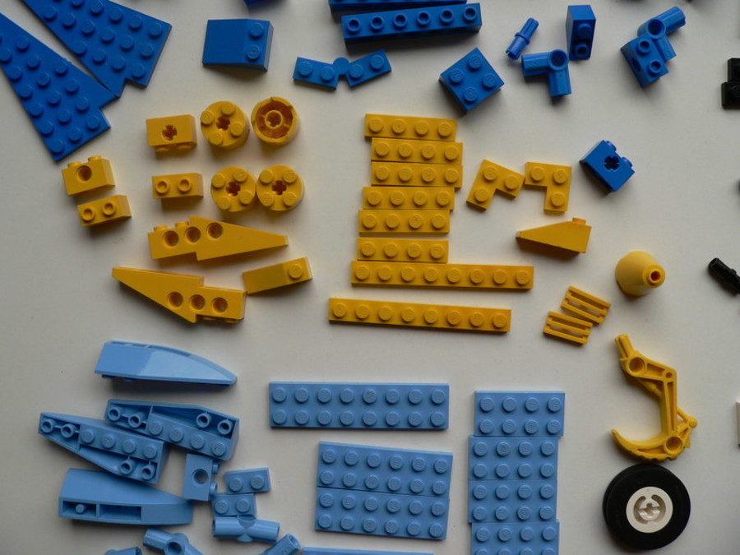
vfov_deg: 39.7
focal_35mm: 36
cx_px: 370
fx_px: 770
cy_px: 278
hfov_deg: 51.4
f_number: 3.7
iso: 80
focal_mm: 6
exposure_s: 1/125
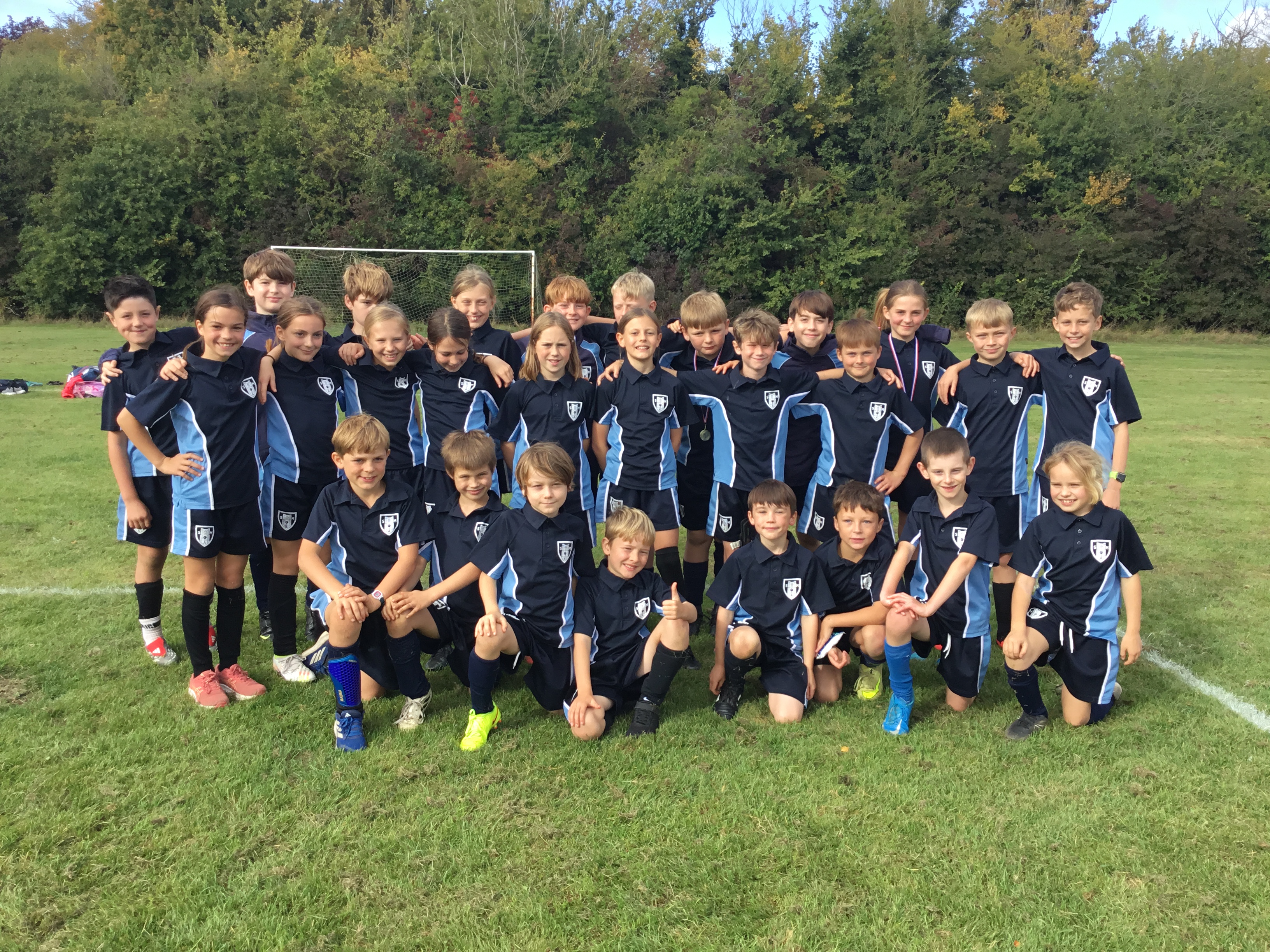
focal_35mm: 31
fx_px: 1137
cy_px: 476
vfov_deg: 45.4
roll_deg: -0.9
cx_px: 635
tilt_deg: -10.8
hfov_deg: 58.4
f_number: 2.4
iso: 25
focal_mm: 3.3
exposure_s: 1/436
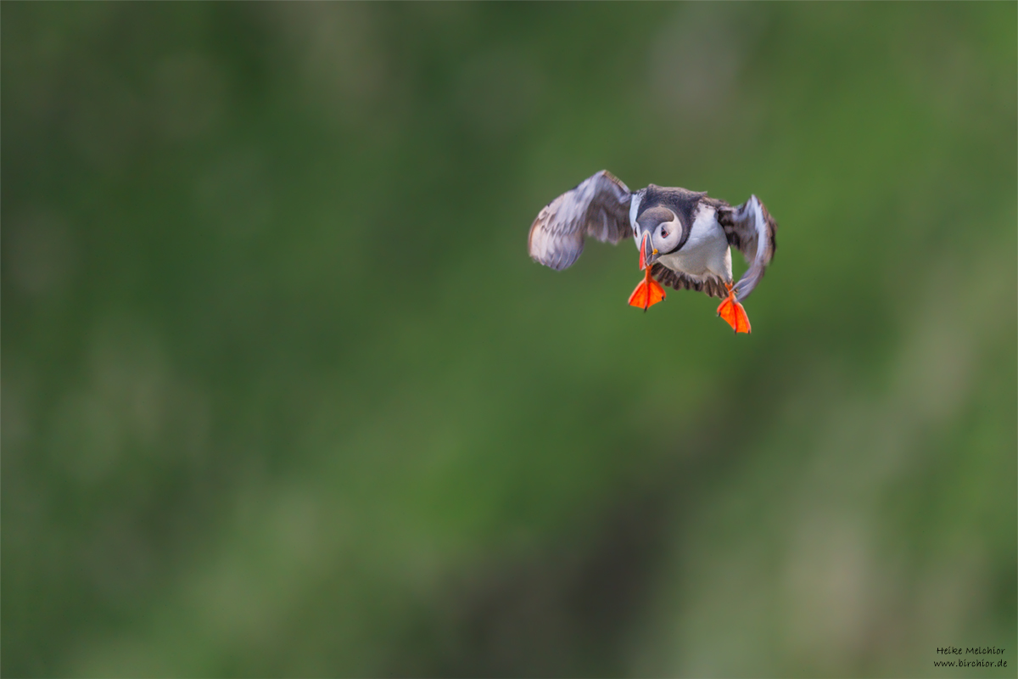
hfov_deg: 6.9
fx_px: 8483
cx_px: 509
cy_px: 340
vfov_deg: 4.6
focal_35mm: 300
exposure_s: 1/1000
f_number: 2.8
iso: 900
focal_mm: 300
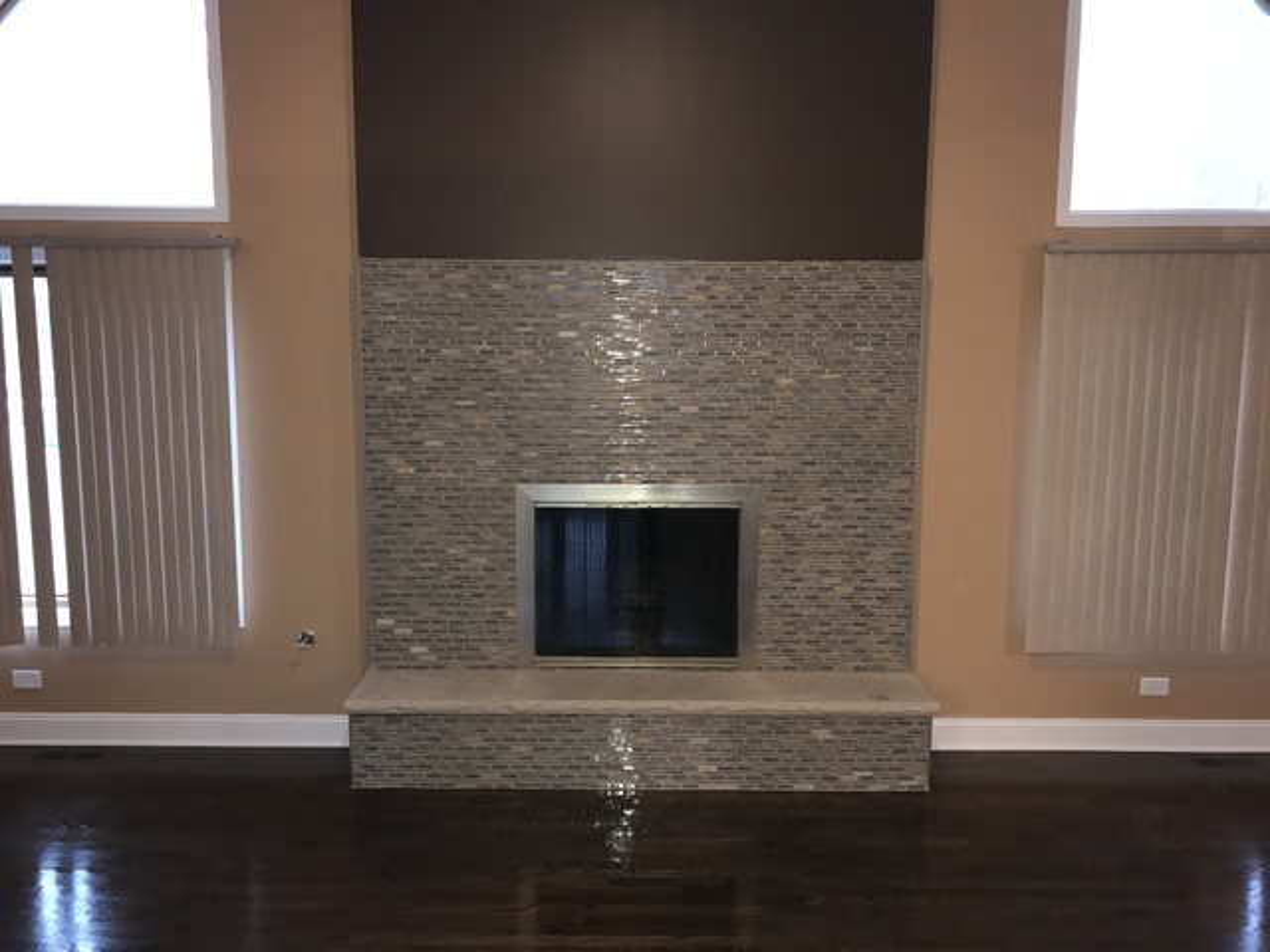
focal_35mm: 28
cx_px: 635
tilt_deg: -8.1
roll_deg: -0.9
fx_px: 1027
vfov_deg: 49.7
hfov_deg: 63.4
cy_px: 476
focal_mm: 3.99
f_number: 1.8
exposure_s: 1/16
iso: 125
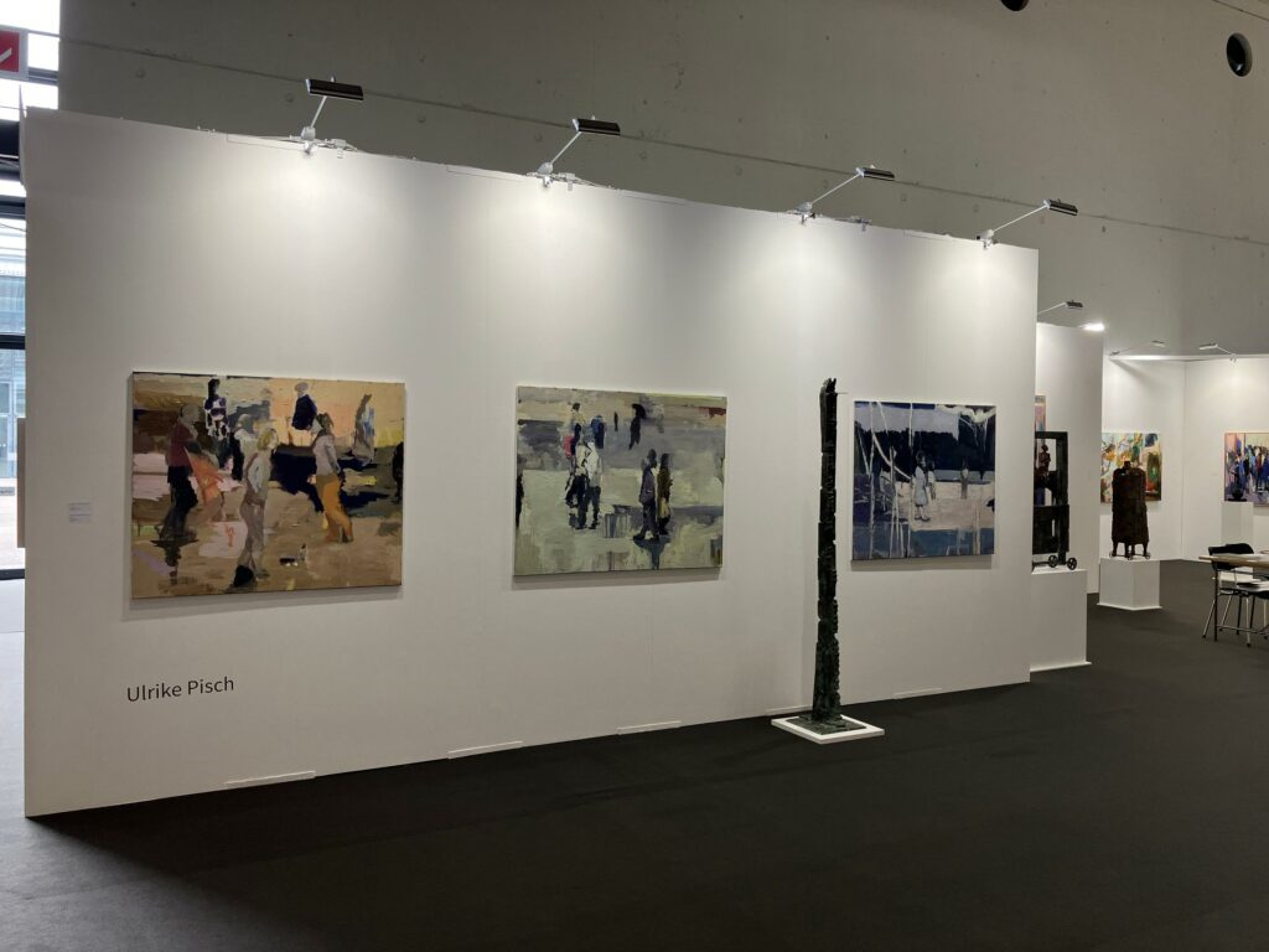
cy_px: 476
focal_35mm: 28
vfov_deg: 49.7
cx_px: 634
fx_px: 1026
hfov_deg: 63.4
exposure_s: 1/100
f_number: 1.8
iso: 50
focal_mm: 3.99
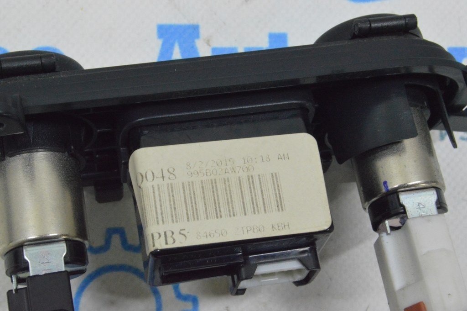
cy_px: 156
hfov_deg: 27.0
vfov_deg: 18.2
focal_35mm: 75
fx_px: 972
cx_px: 234
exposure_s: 1/20
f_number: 20
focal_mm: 50
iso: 6400
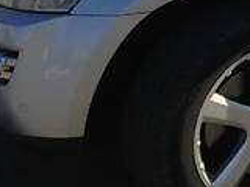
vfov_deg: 8.9
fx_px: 1192
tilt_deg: -8.4
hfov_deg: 10.6
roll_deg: +2.5
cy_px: -50
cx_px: 566
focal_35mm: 165
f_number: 2.4
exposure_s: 1/1261
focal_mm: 4.1
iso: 50
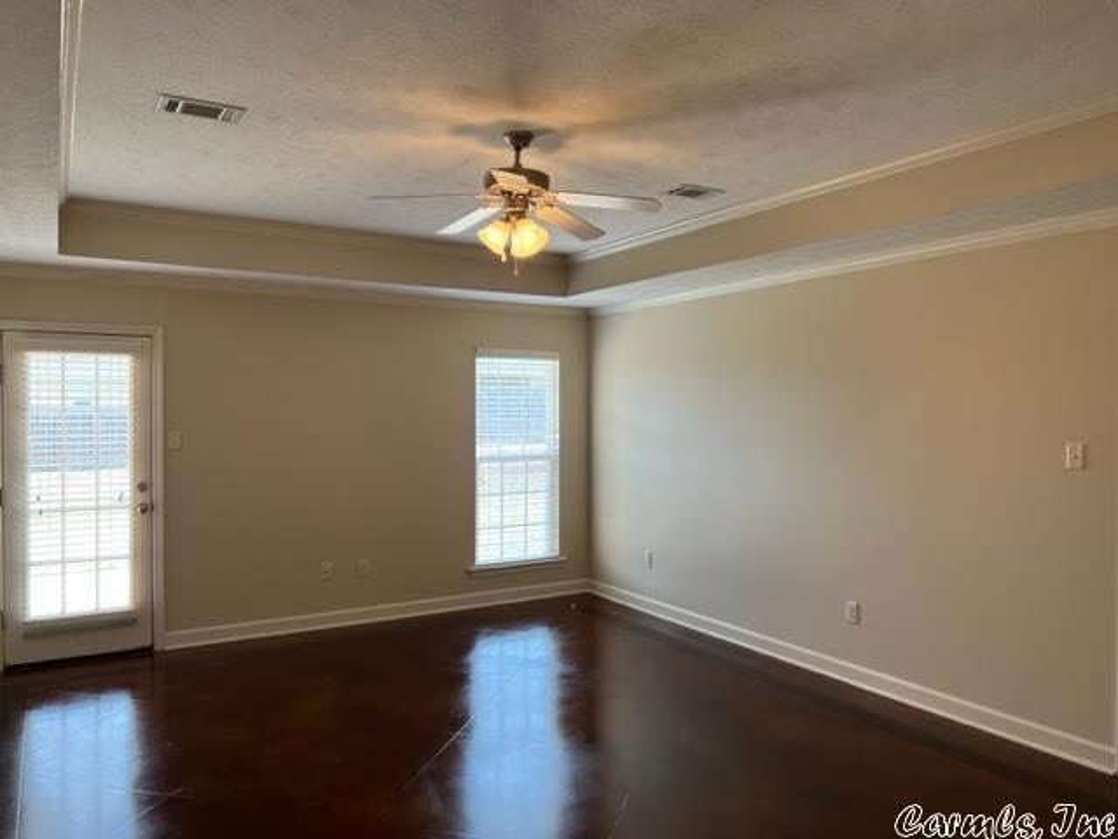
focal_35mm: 26
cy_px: 420
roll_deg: -1.3
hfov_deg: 67.3
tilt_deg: -1.2
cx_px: 559
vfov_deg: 53.1
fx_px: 840
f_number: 1.5
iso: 80
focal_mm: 5.7
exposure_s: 1/120
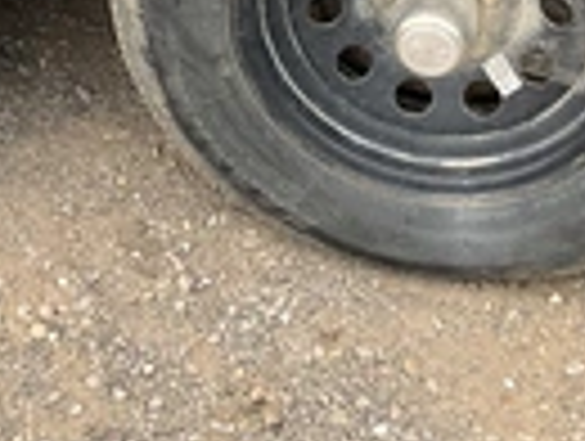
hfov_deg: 21.9
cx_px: 216
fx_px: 1507
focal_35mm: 89
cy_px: -81
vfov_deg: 16.0
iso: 25
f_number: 1.8
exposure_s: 1/412
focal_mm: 3
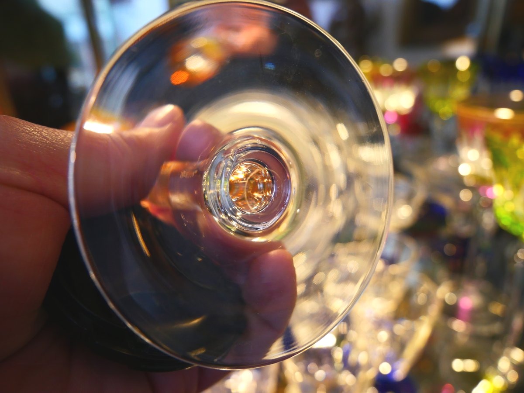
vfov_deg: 56.8
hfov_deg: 71.6
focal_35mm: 24
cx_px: 262
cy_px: 196
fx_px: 363
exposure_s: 1/60
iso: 500
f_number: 3.5
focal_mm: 12
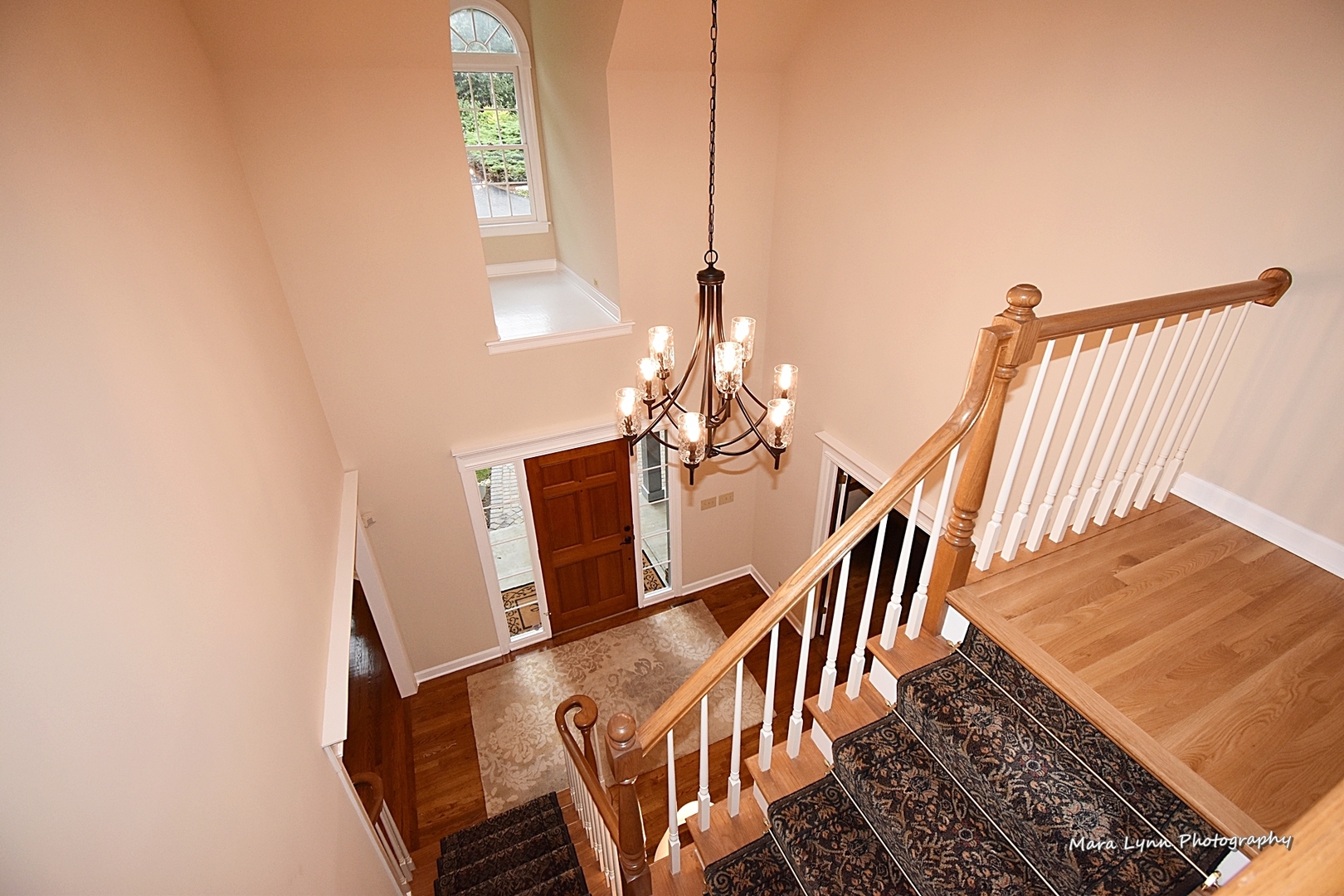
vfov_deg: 77.3
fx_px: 560
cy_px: 448
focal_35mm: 15
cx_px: 672
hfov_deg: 100.4
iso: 800
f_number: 5.6
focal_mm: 10
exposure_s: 1/125
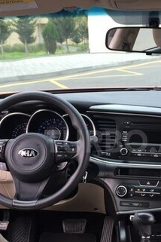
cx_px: 121
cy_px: 141
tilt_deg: -13.4
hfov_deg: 21.7
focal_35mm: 62
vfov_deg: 32.3
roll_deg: +1.4
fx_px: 416
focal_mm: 4.15
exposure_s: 1/100
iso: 32
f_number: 2.2
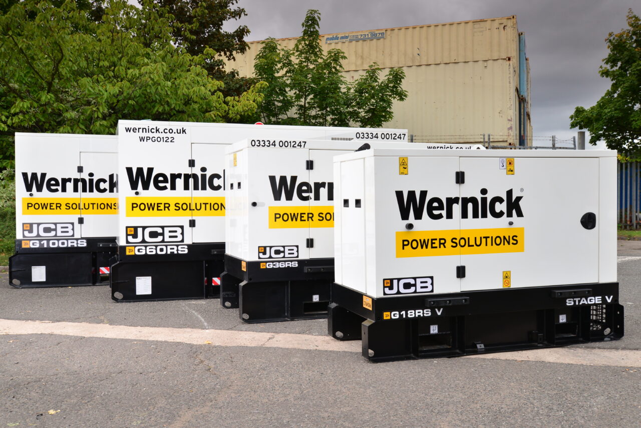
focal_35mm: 35
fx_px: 623
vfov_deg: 37.9
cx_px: 320
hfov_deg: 54.4
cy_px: 214
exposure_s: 1/200
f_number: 11
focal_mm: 35
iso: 400
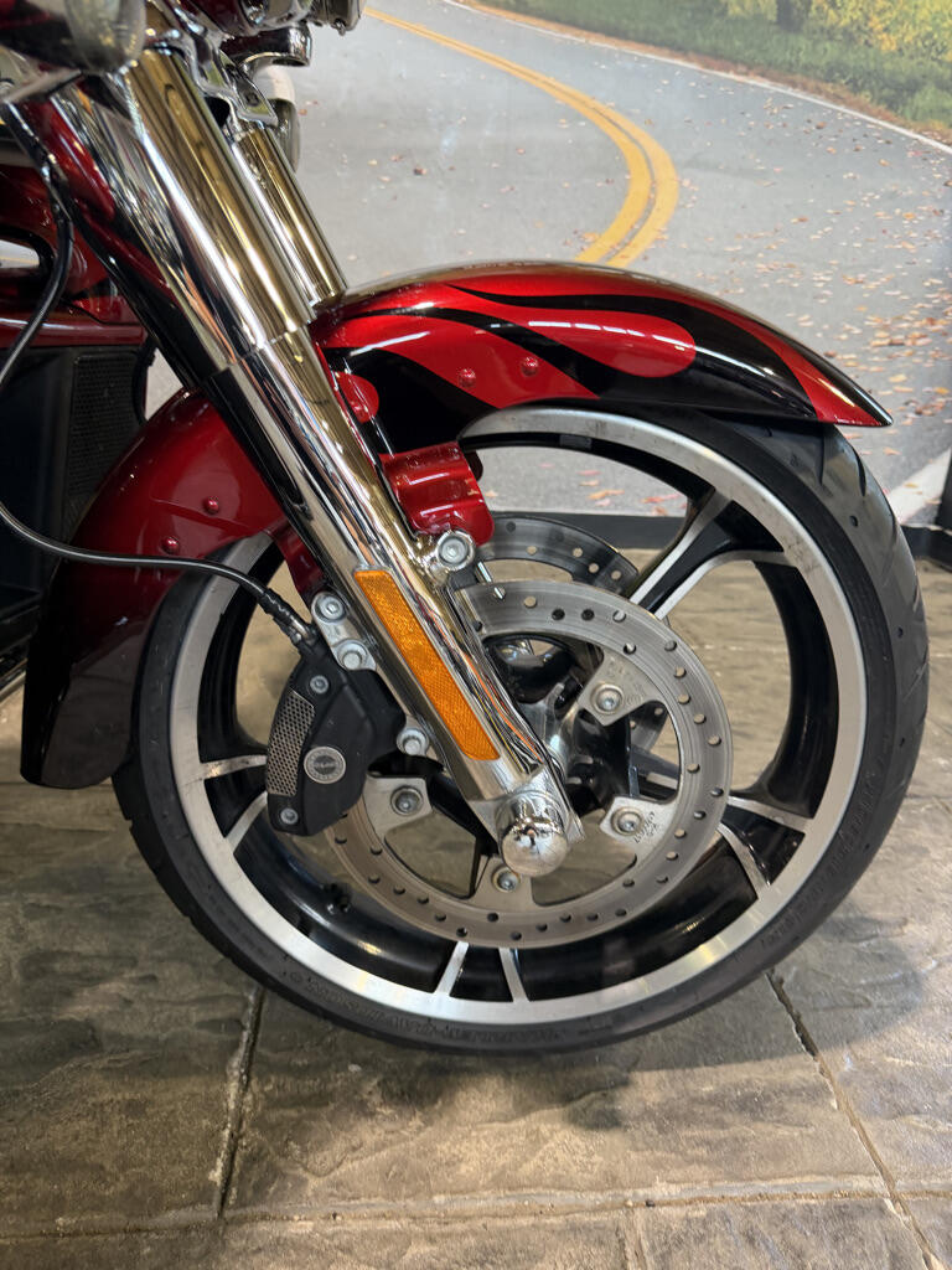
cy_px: 635
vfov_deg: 71.6
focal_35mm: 24
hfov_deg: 56.8
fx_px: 880
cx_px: 476
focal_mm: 6.76
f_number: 1.78
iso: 160
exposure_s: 1/60
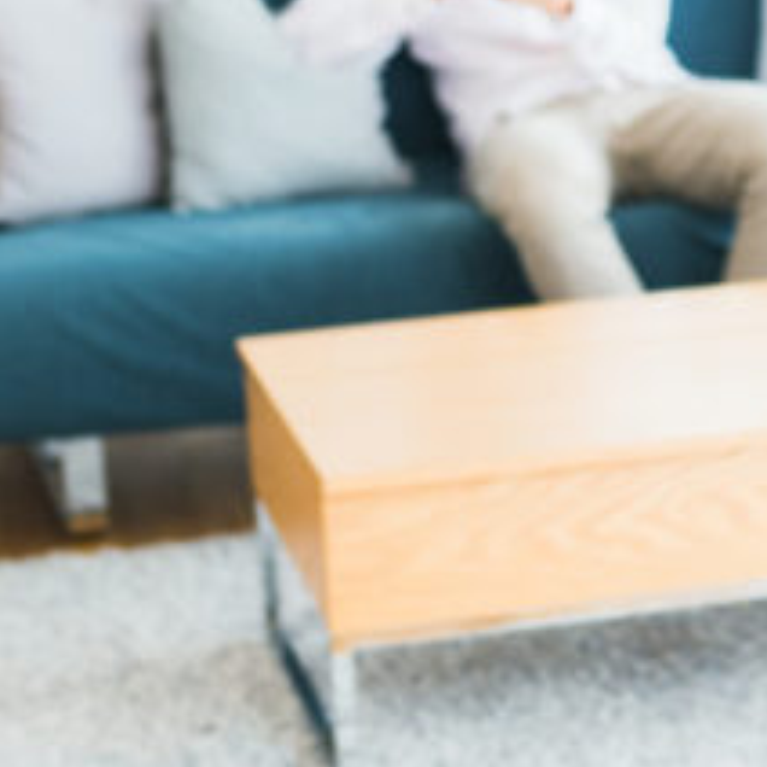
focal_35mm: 132
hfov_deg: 13.0
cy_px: -24
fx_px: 3309
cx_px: 785
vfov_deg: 13.0
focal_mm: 50
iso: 400
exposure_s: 1/250
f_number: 2.8
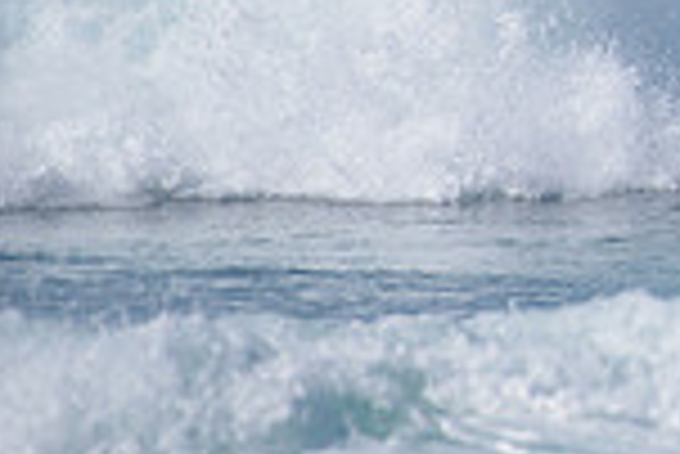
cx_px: 1297
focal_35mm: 1916
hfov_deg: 1.1
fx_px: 36225
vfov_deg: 0.7
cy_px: -88
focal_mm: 500
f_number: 5.6
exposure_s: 1/2000
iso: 160
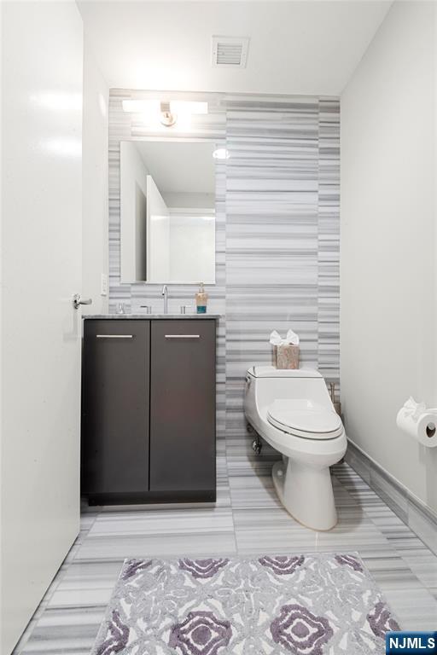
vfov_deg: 96.7
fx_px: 291
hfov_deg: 73.7
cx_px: 218
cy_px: 328
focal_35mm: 16
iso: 400
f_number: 18
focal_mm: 16
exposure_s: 1.6
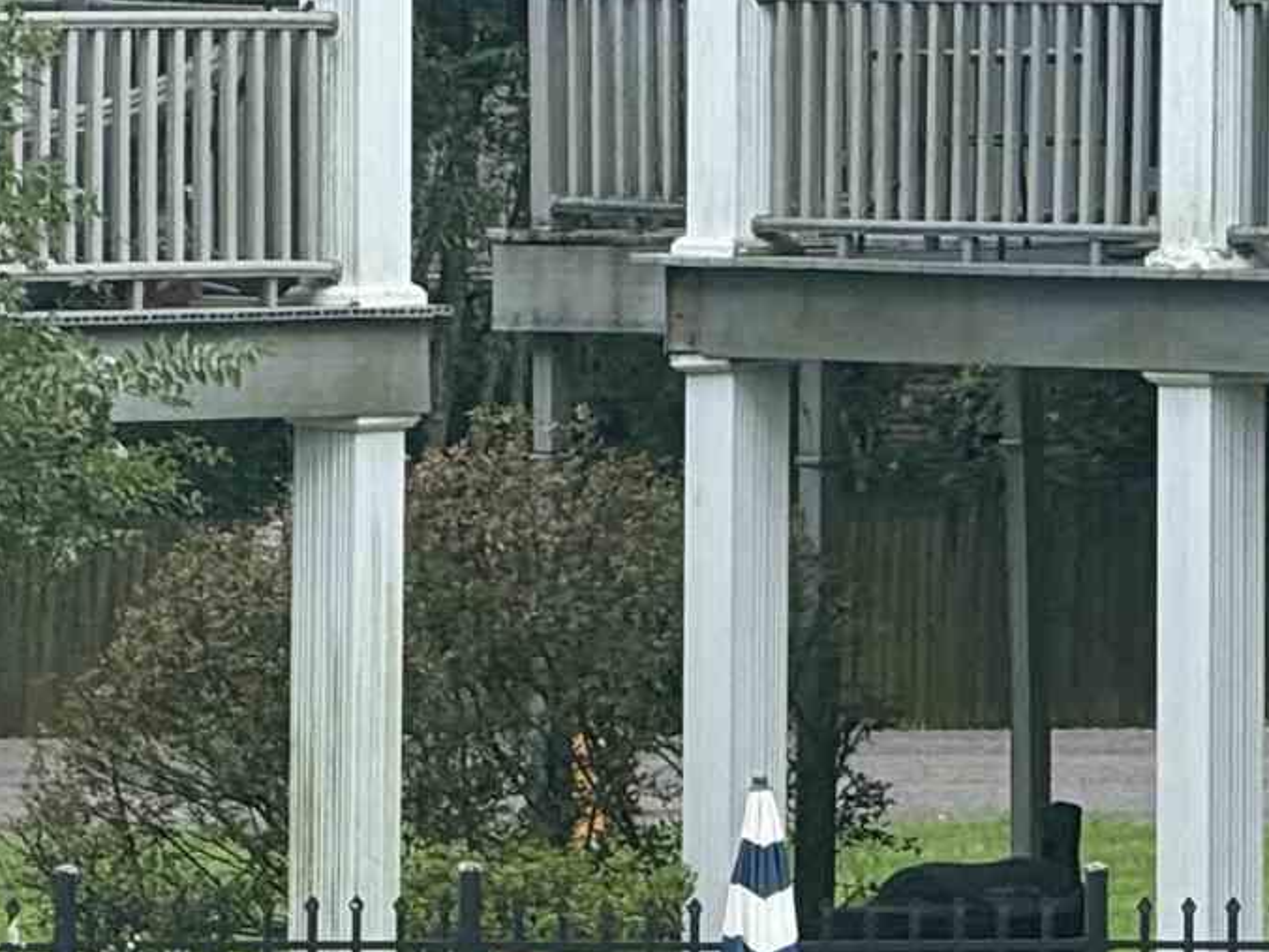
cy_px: 1213
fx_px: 19979
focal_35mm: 545
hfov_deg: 3.6
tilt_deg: -3.3
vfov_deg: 2.7
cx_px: 743
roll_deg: +0.0
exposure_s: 1/306
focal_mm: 15.66
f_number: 2.8
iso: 50
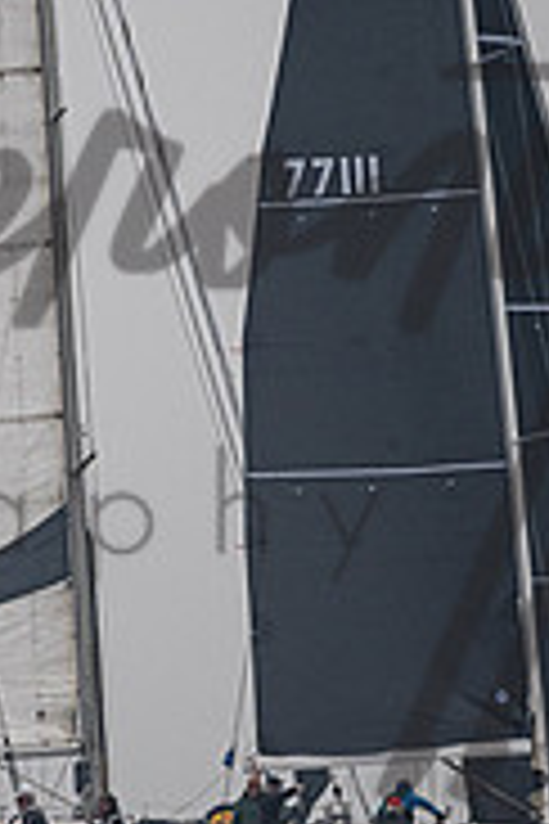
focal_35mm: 1615
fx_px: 36940
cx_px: 25
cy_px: 340
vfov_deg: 1.3
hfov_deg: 0.9
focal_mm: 400
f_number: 5.6
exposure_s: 1/6400
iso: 400
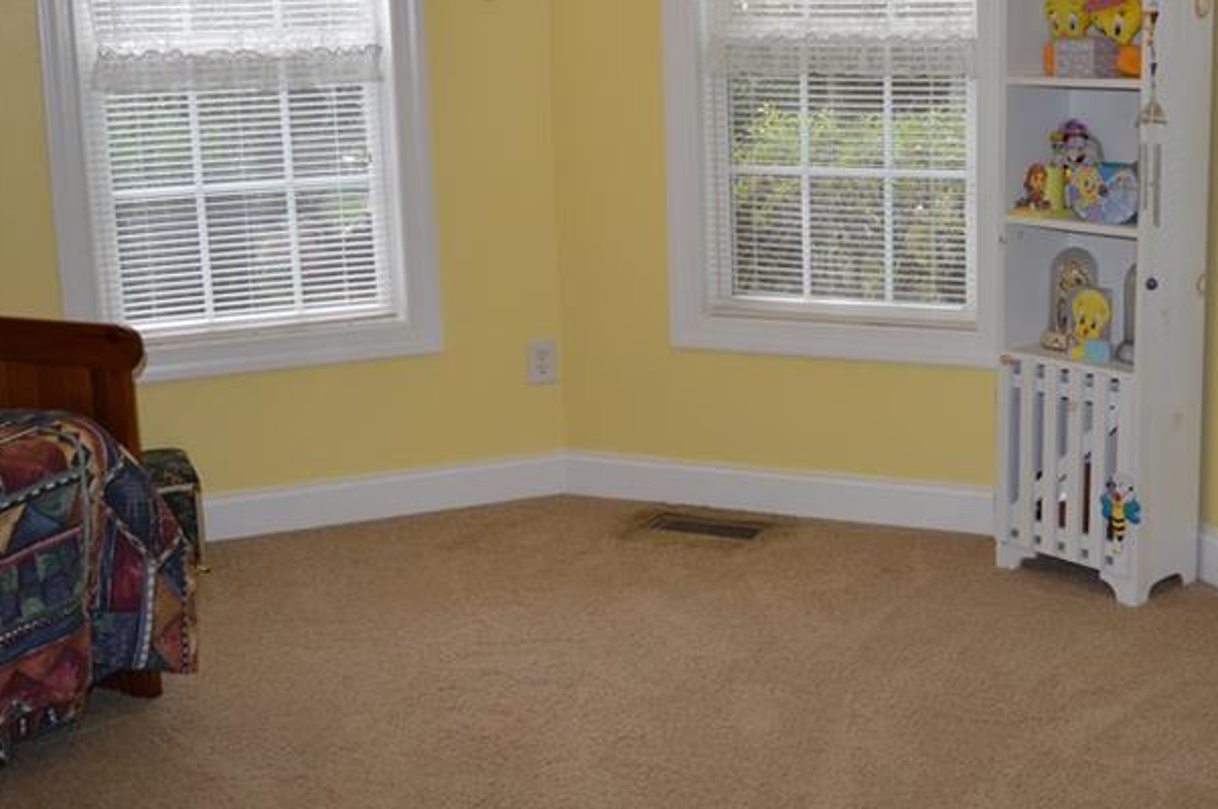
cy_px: 298
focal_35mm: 46
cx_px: 813
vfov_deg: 29.0
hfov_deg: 42.2
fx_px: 1554
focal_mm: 18
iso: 100
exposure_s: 1/60
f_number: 3.5
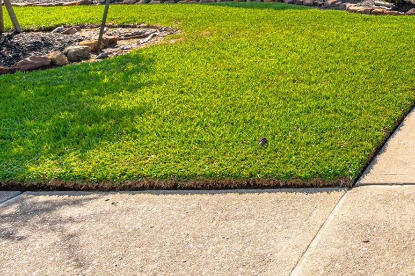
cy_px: -50
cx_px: 525
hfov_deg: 30.5
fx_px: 610
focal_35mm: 53
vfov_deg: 23.4
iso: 125
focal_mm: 20
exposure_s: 1/200
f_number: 11
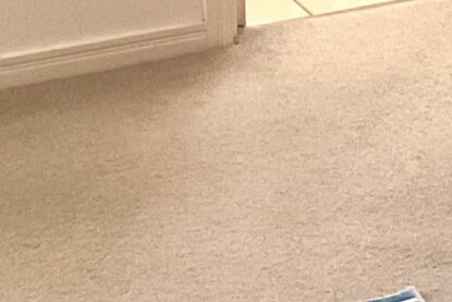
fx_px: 2336
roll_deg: -3.2
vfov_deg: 6.9
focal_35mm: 186
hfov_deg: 9.0
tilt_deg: -7.7
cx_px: 1333
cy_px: -447
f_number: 1.8
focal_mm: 3
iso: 50
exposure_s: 1/122
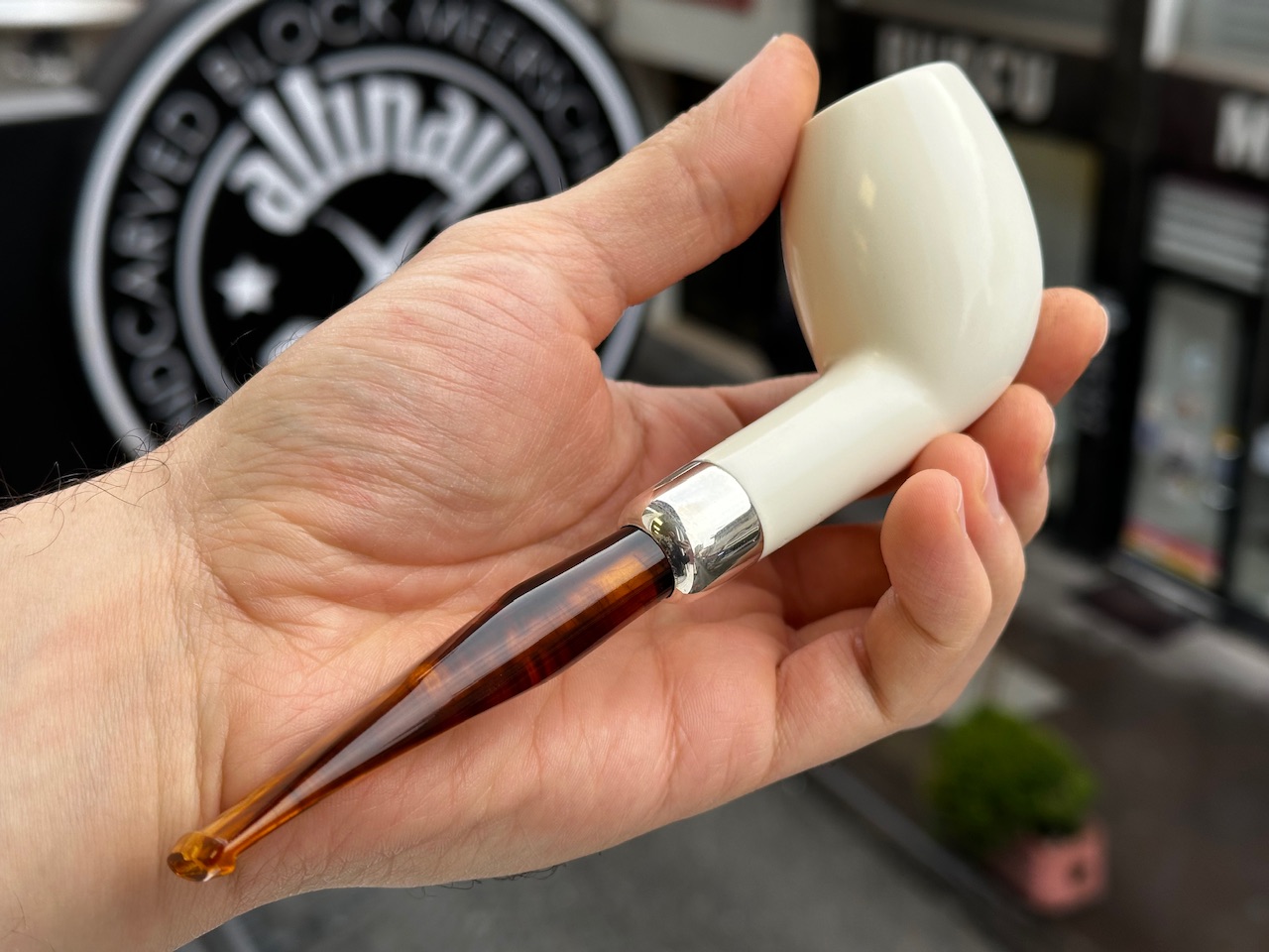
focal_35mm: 48
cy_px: 476
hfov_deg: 39.7
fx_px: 1760
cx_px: 634
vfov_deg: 30.3
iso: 64
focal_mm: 6.86
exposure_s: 1/293
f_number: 1.78
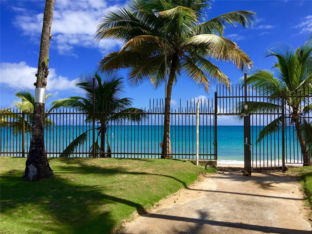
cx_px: 156
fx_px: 261
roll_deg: -2.5
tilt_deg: -0.3
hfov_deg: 61.7
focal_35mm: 29
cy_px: 117
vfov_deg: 48.2
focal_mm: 4.15
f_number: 2.2
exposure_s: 1/1647
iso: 32
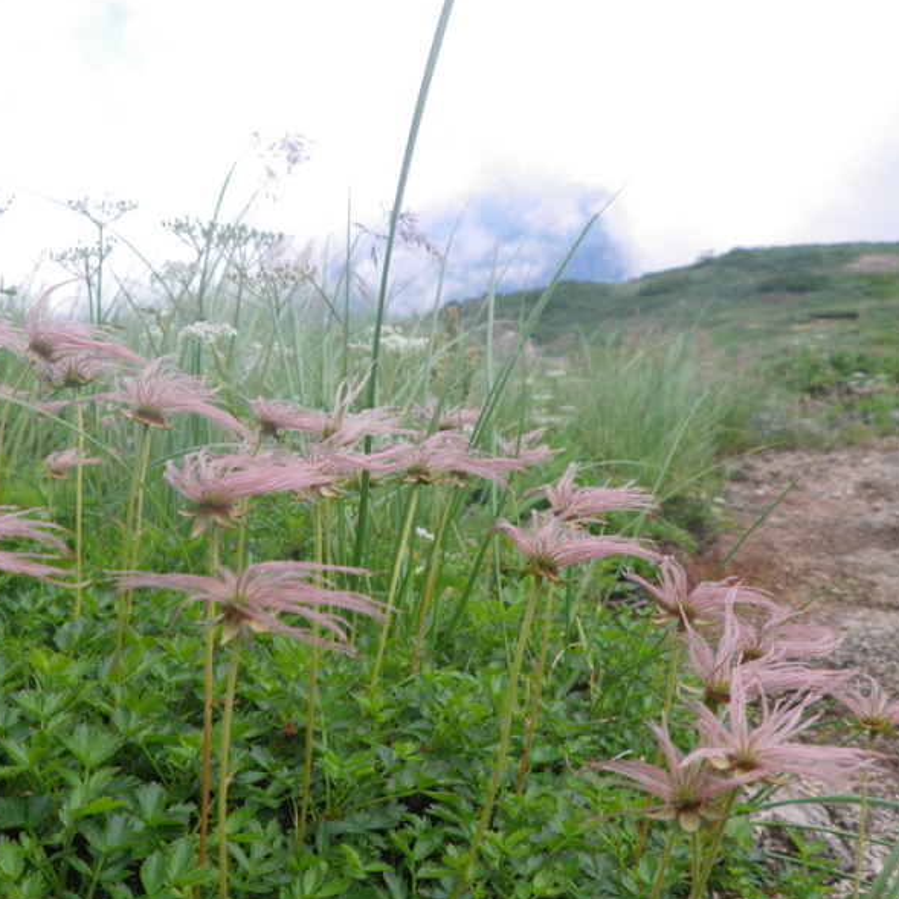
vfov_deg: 40.0
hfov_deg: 39.8
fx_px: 1234
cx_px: 346
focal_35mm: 42
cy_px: 449
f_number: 3.8
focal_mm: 6.2
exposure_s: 1/400
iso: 64
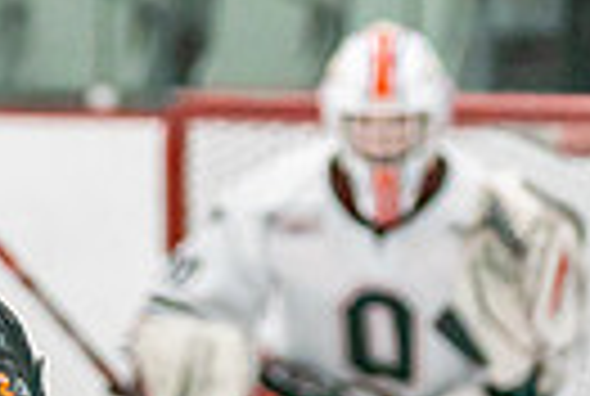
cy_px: 710
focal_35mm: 622
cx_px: 95
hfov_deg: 3.3
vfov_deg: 2.2
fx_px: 10217
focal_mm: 118
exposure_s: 1/1250
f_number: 2.8
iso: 3200
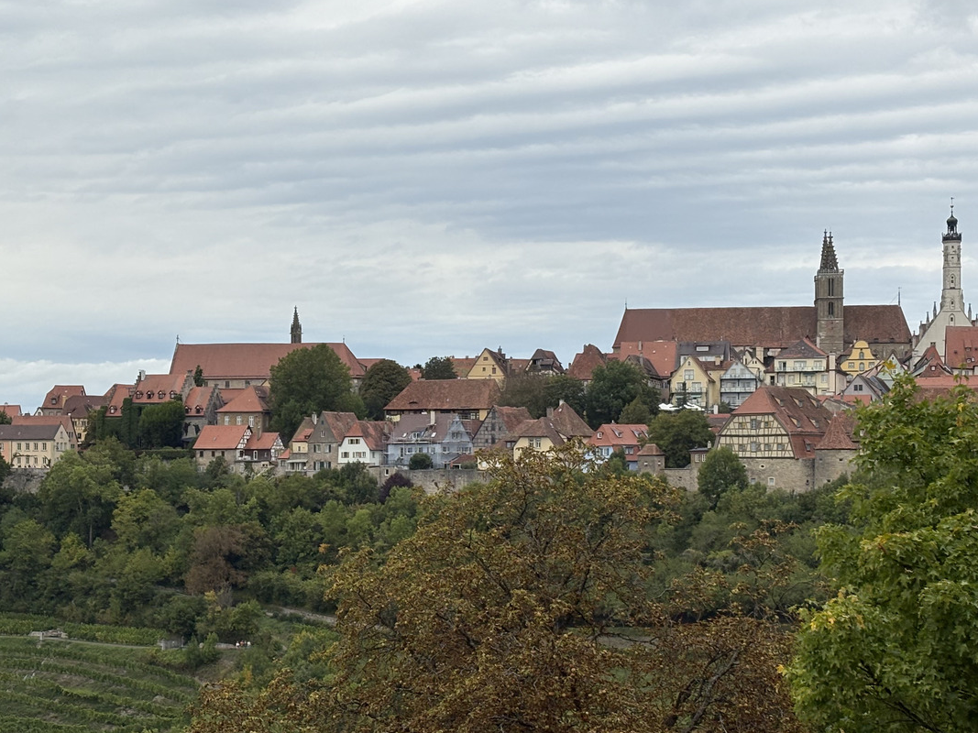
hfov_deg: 25.0
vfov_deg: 18.9
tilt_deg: +0.7
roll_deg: +0.2
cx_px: 414
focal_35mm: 78
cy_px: 435
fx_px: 2203
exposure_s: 1/2451
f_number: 1.6
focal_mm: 5.96
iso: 40
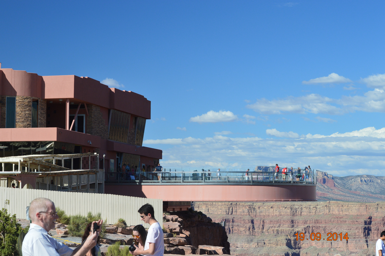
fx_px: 882
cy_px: 128
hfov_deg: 24.6
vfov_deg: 16.5
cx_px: 192
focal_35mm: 82
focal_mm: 55
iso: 400
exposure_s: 1/320
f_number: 10
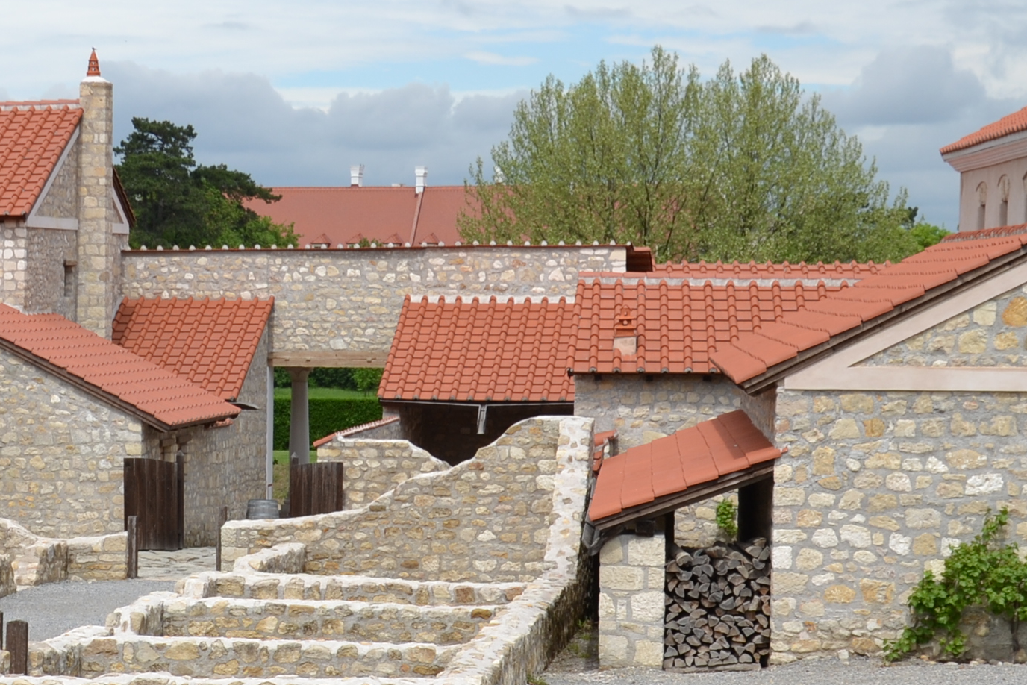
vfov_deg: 12.1
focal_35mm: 113
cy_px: 476
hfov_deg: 17.8
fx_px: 3224
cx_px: 94
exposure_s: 1/320
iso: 100
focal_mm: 30
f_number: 9
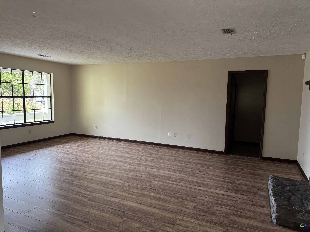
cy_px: 116
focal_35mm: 24
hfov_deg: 71.6
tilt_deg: -7.6
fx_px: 215
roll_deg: -1.0
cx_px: 155
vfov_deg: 56.8
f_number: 1.78
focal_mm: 6.76
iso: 320
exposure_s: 1/60
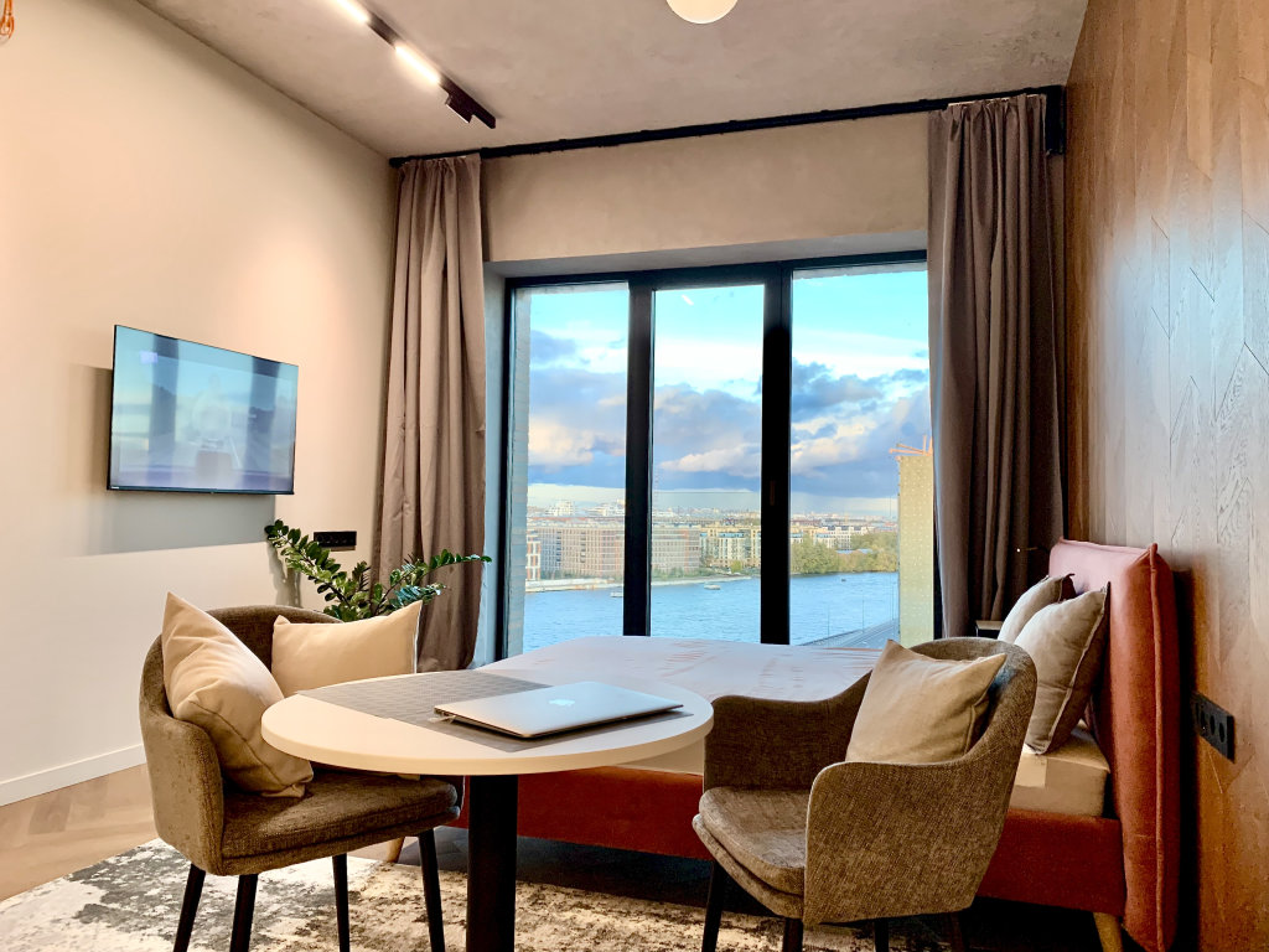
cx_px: 634
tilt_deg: +2.1
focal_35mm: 26
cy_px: 476
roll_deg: -1.5
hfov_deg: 67.3
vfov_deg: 53.1
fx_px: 953
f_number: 1.8
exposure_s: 1/92
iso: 100
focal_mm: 4.25
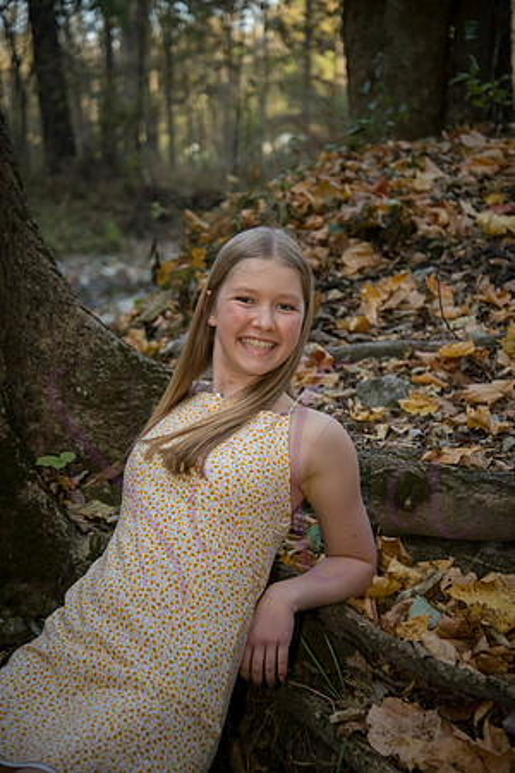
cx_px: 258
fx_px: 1459
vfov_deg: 29.7
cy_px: 386
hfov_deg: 20.0
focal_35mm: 68
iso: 800
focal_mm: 68
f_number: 4.5
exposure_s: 1/320
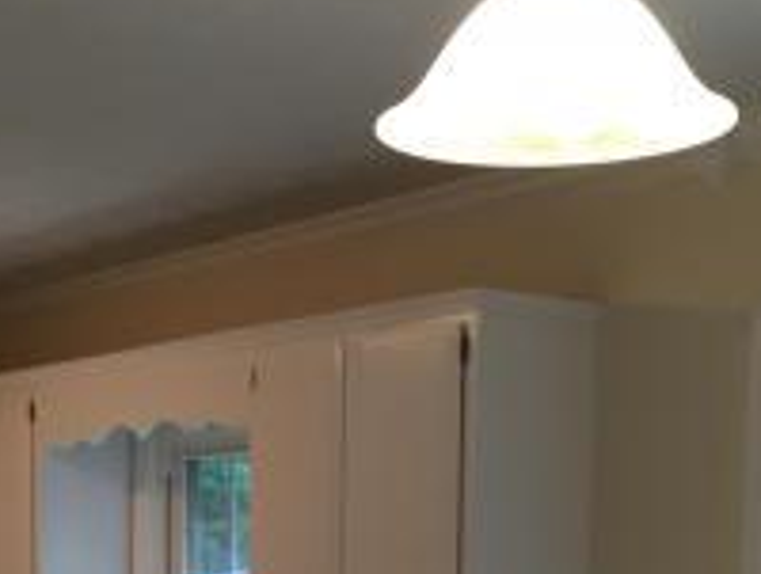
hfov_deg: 23.1
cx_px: 221
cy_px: 783
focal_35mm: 84
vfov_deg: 16.5
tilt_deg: -6.9
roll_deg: -0.6
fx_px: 1851
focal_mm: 4.15
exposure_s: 1/30
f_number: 2.2
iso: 64
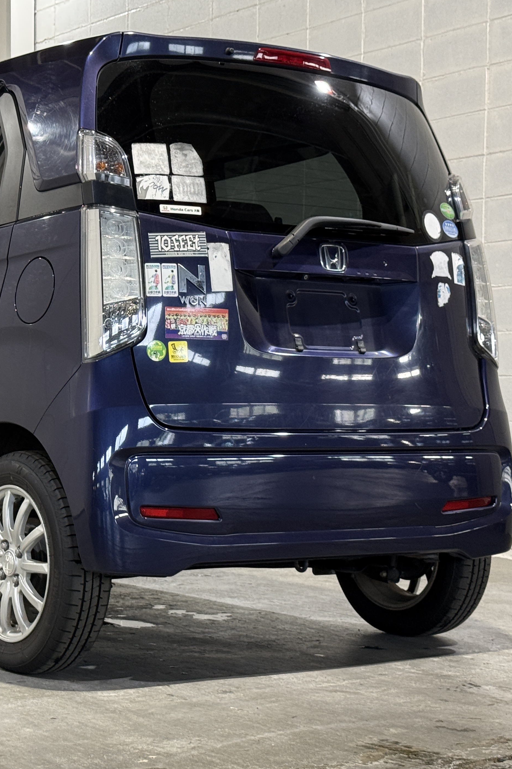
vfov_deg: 28.1
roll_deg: -0.5
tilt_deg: +1.6
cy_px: 369
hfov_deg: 18.7
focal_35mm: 72
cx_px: 85
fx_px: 1536
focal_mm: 6.76
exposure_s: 1/60
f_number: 1.78
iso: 200
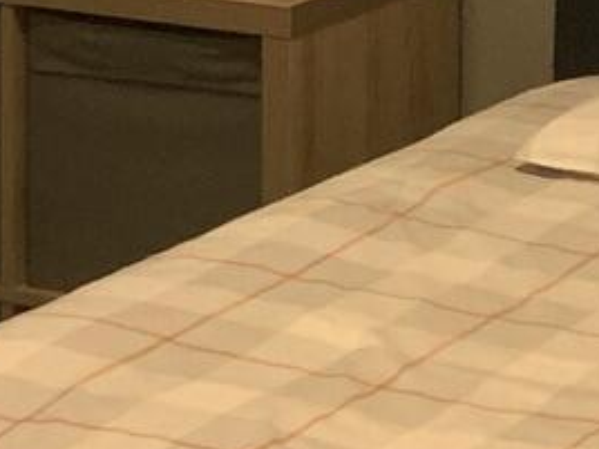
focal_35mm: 199
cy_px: -313
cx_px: 612
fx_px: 3444
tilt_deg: -8.5
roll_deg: -0.4
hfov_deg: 9.9
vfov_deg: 7.3
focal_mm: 4.25
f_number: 1.8
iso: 500
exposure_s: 1/30
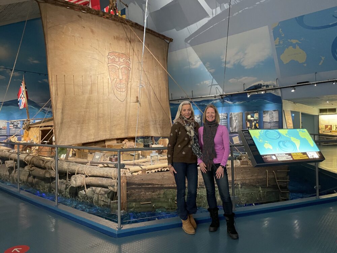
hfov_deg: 67.3
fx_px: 253
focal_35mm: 26
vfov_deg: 53.1
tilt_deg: +1.1
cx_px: 168
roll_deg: +1.1
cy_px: 126
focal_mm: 4.2
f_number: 1.6
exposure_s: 1/29
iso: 640
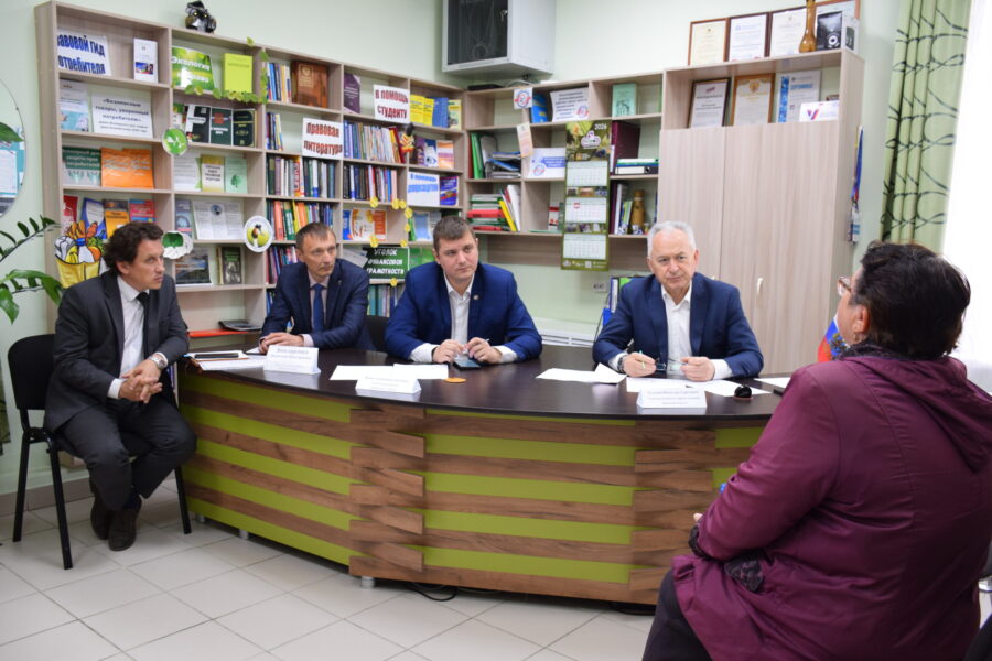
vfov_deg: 43.6
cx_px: 496
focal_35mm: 30
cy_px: 330
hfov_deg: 61.9
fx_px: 827
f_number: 4
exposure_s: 1/60
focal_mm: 20
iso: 720
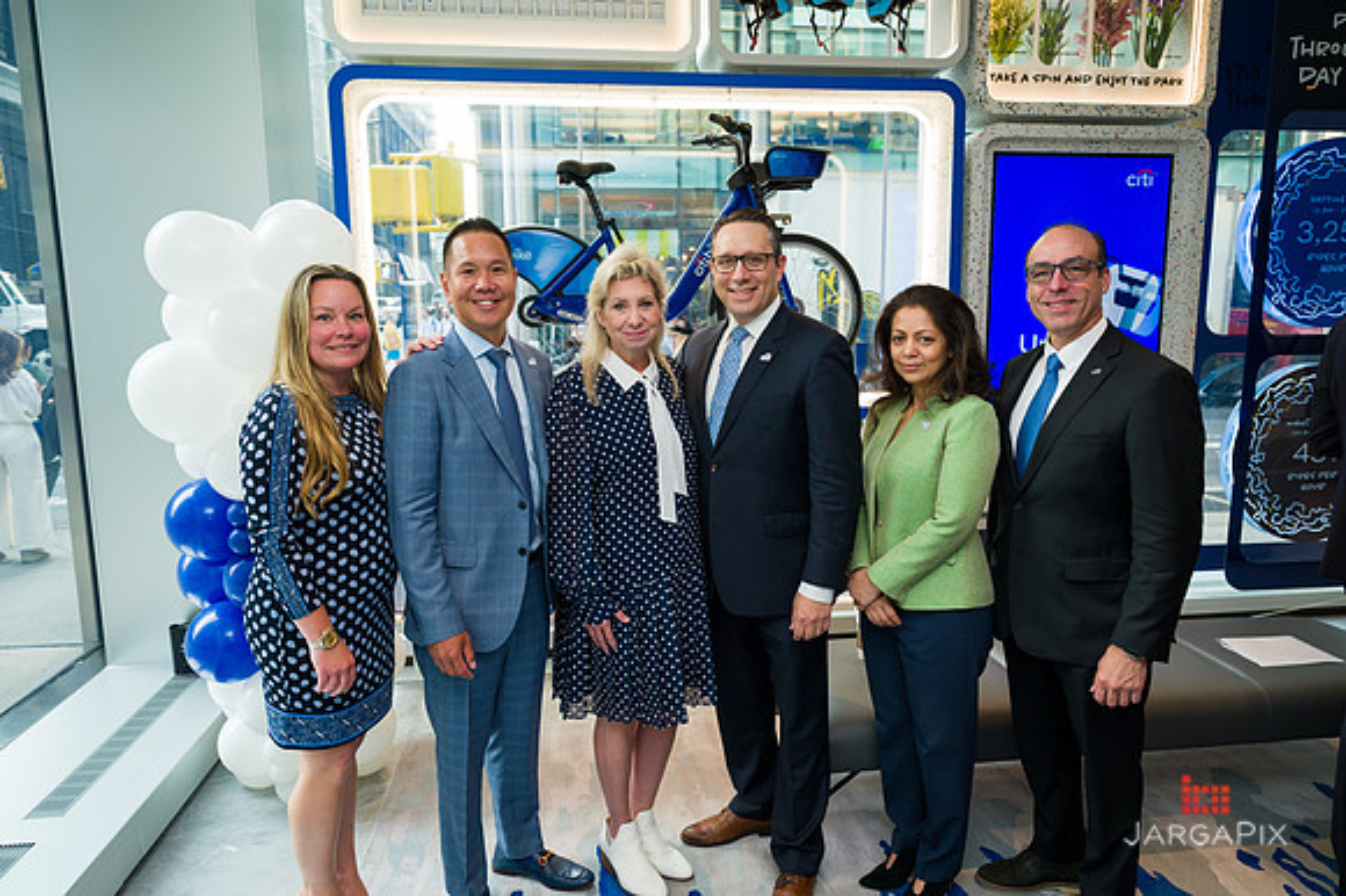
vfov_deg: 52.9
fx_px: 901
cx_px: 673
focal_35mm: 24
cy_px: 448
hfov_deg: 73.5
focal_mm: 24
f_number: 3.5
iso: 400
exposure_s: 1/200
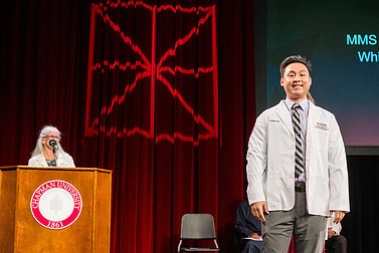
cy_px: 166
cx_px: 266
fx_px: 632
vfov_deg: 22.6
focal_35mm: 60
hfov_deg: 33.0
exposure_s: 1/320
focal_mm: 39
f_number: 3.5
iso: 1250
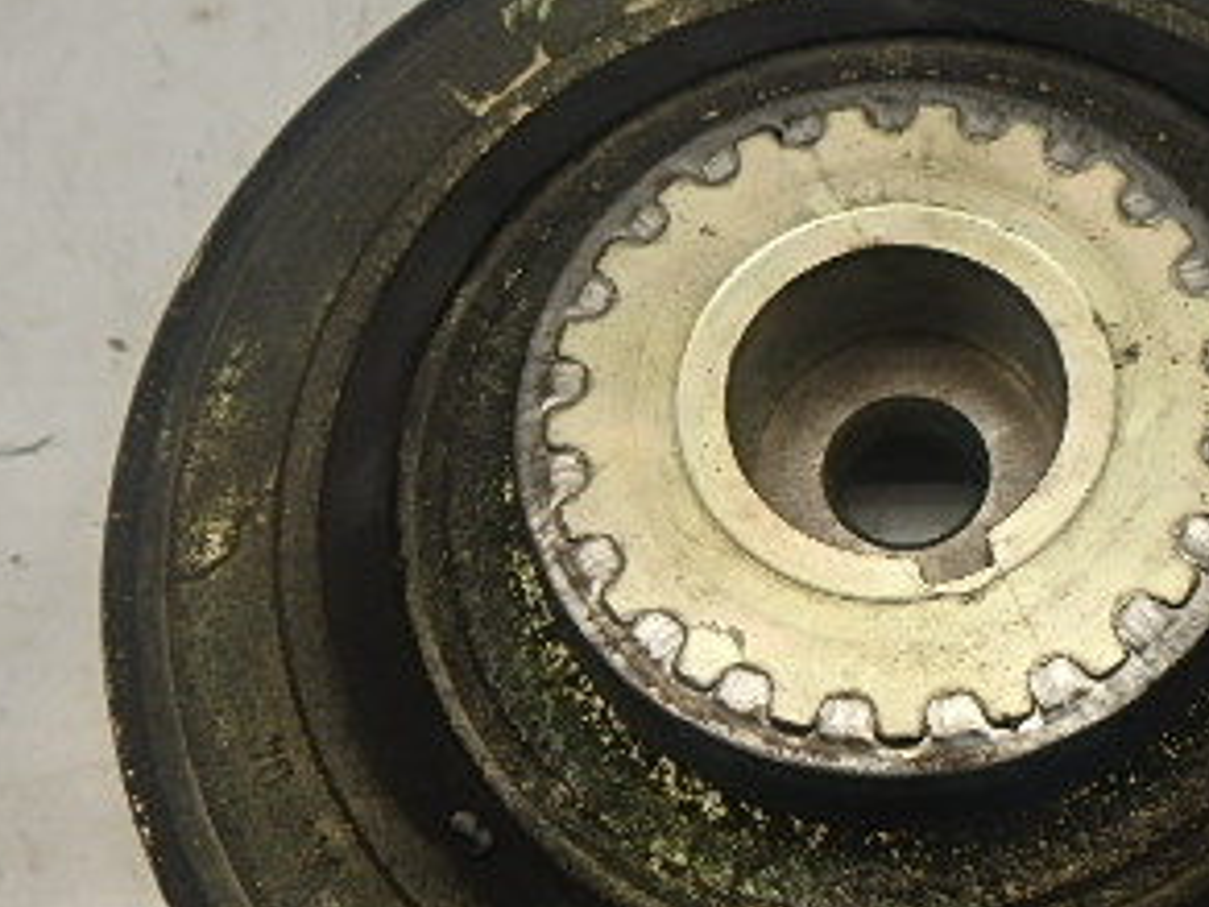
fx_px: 1607
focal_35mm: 46
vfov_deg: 31.4
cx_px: 994
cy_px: 547
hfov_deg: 39.4
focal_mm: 3.7
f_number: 3.5
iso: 200
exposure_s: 1/60
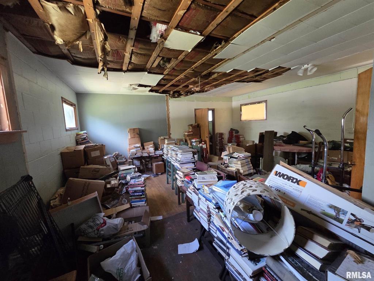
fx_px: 140
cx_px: 187
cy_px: 140
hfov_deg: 106.2
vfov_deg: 89.9
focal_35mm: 13
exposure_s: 1/60
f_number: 2.2
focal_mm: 2.2
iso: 1000
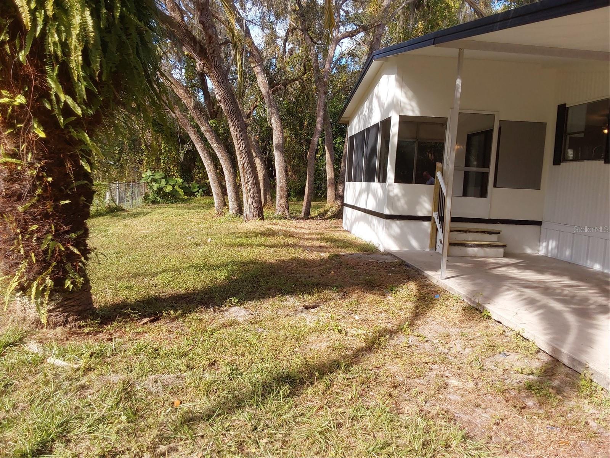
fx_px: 493
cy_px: 229
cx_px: 305
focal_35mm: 28
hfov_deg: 63.4
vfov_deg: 49.7
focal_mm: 2.91
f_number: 1.9
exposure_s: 1/633
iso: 50
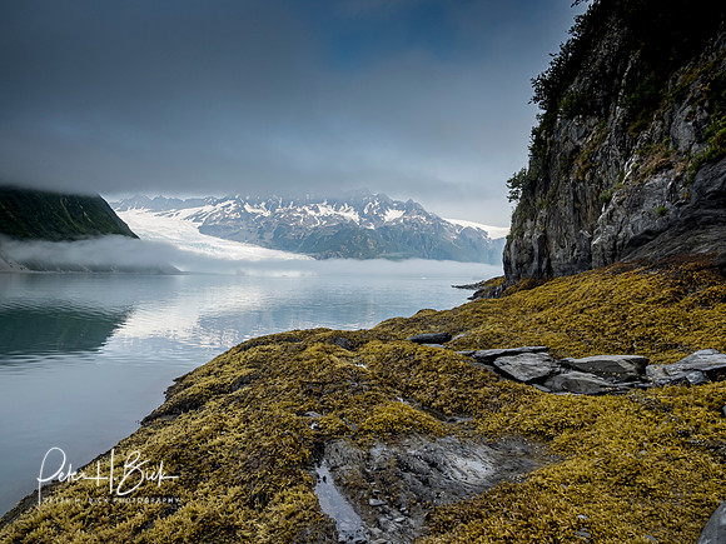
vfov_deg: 56.0
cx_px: 363
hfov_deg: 70.7
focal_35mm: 24
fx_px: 512
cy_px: 272
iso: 400
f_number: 10
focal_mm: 12
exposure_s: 1/200
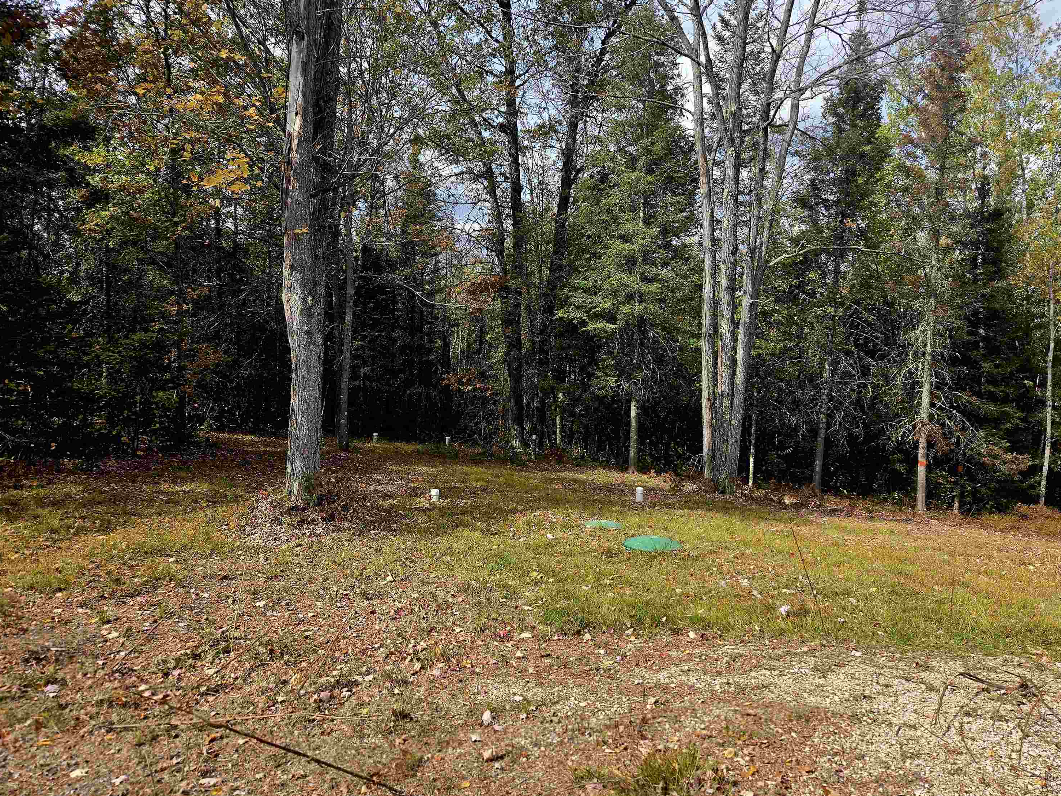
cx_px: 539
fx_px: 736
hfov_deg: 71.6
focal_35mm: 24
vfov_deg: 56.8
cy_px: 391
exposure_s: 1/1667
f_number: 1.8
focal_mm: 5.4
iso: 80
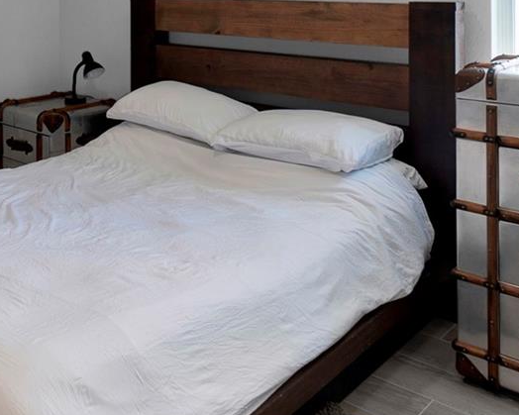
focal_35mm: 43
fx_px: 660
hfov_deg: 41.0
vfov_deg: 31.4
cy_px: -30
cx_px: 98
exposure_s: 1/5
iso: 100
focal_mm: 10
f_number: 8
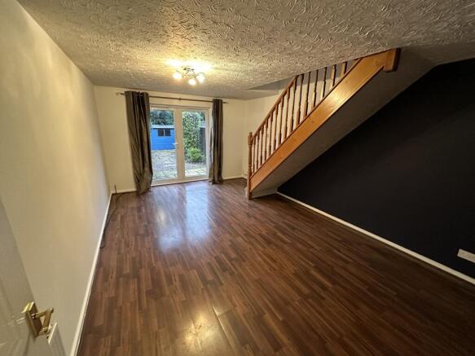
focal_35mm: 14
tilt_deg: -15.3
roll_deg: -0.9
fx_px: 192
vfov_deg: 85.7
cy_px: 178
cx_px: 238
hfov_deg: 102.1
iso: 640
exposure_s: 1/50
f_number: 2.2
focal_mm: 2.22
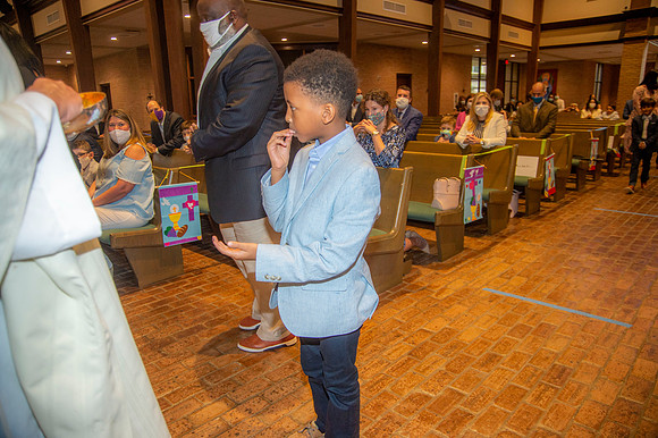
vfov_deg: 53.1
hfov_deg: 73.8
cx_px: 329
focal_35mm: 24
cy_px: 219
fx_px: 438
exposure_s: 1/125
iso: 1600
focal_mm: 24
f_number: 4.5
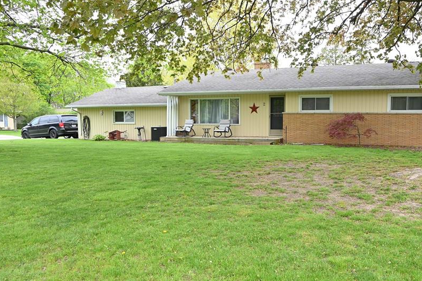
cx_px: 261
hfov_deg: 59.6
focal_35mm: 31
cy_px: 148
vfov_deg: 42.3
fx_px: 363
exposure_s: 1/80
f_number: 5
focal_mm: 16
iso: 100
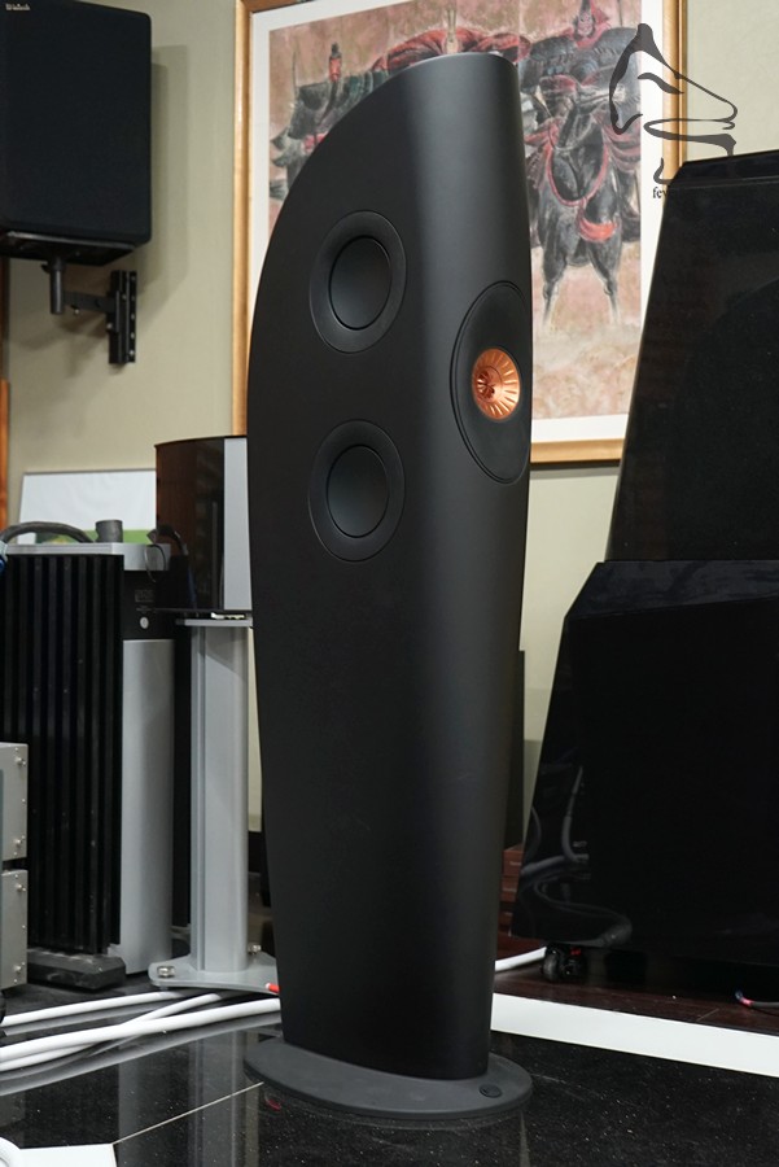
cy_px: 584
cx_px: 390
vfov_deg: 40.3
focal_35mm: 49
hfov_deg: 27.6
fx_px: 1589
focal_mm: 49
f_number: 5
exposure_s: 1/20
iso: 3200
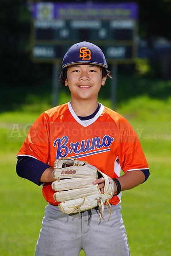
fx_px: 1695
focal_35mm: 238
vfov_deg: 8.6
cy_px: 128
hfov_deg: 5.8
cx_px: 86
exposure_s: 1/250
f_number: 8
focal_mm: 238
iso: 100
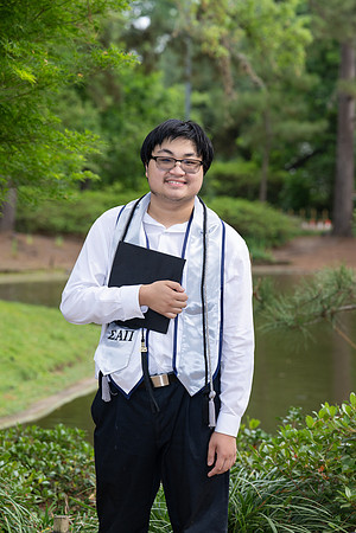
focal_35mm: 120
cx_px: 178
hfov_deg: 11.4
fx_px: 1780
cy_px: 266
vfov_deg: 17.1
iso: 200
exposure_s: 1/200
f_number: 5.6
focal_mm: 120
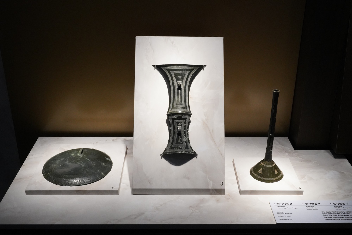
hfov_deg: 47.4
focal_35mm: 41
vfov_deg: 32.6
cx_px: 176
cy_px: 118
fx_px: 401
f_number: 22
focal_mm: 41
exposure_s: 1/100
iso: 6400
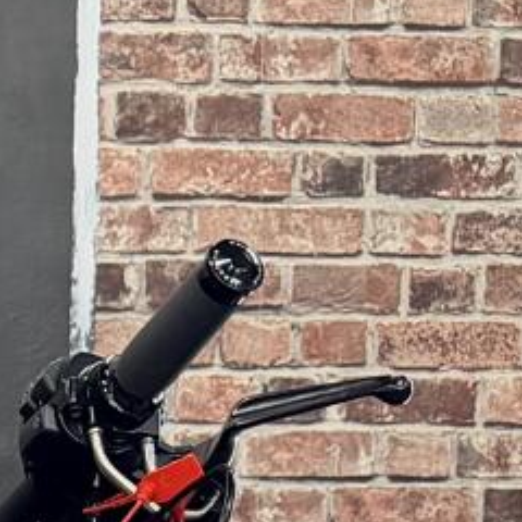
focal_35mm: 177
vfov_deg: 9.0
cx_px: -700
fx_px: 3020
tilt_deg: -6.4
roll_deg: +1.3
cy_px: 1188
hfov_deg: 9.0
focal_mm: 6.76
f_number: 1.78
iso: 320
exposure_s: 1/120
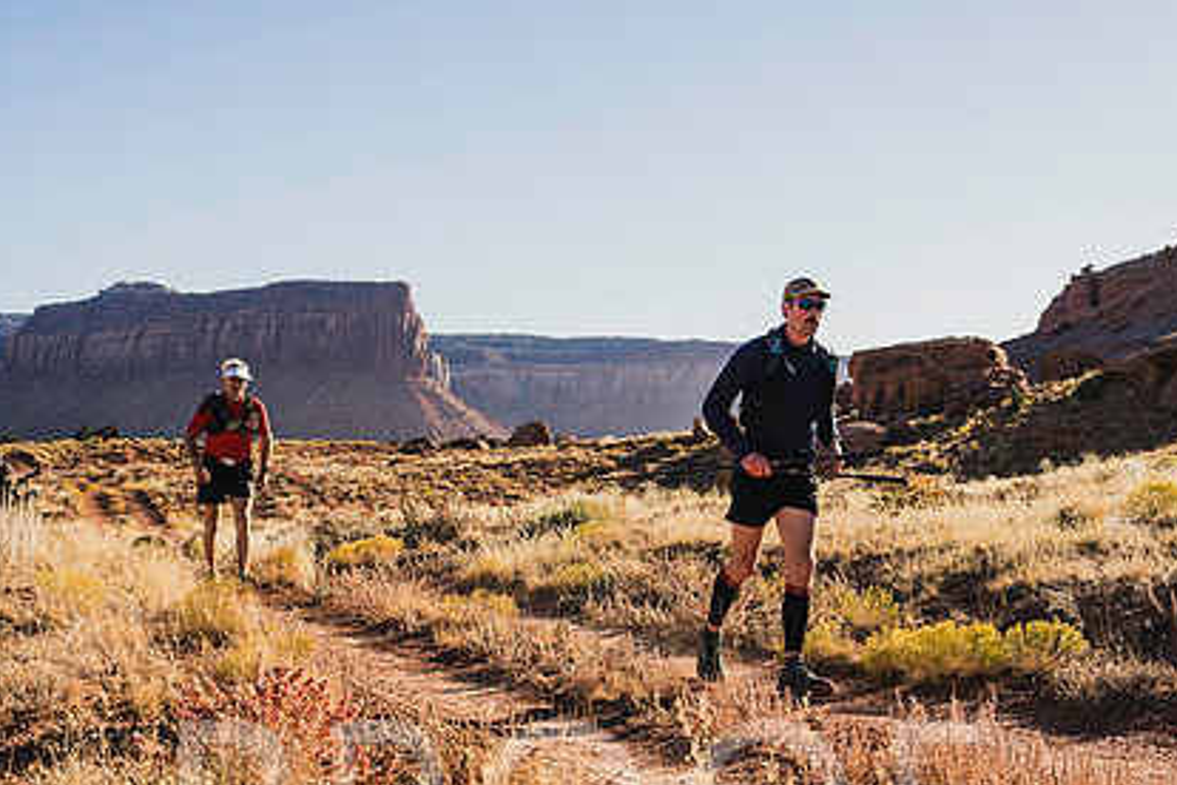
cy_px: 476
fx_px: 1602
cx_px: 586
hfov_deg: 40.3
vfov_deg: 27.5
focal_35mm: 49
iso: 125
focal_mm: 35
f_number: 4.5
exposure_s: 1/800
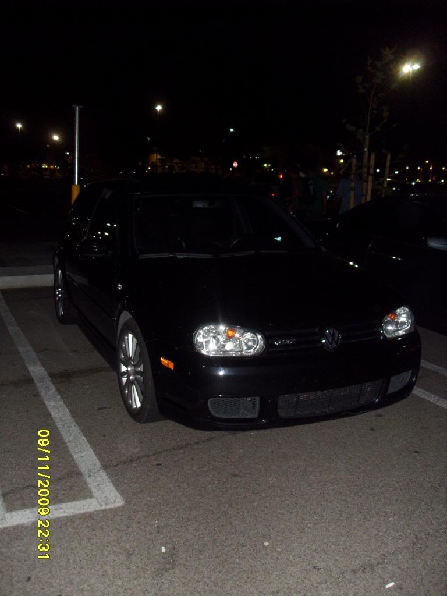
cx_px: 224
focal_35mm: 34
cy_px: 298
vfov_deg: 54.0
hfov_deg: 41.8
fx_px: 585
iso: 320
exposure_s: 1/45
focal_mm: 6.3
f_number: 2.8
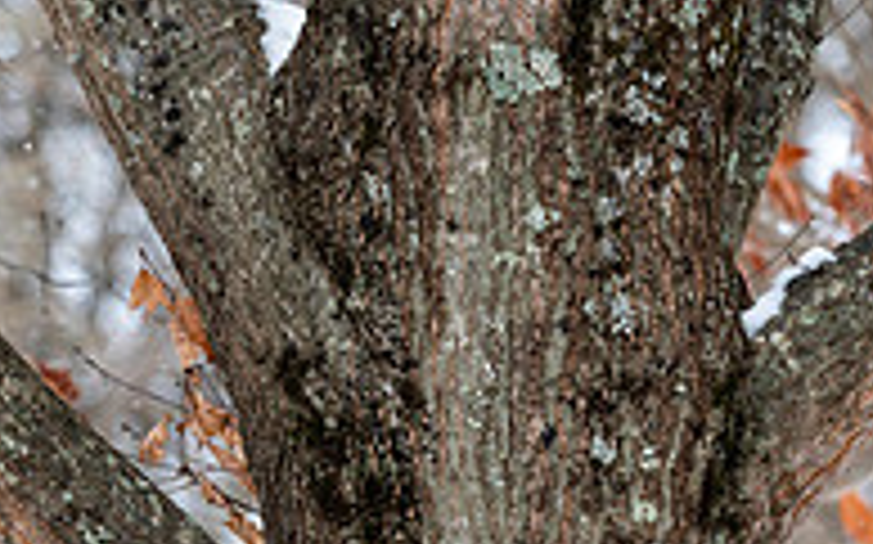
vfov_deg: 1.7
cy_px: 420
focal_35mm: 762
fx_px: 18119
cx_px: 81
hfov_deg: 2.8
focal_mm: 250
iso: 200
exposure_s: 1/180
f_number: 8
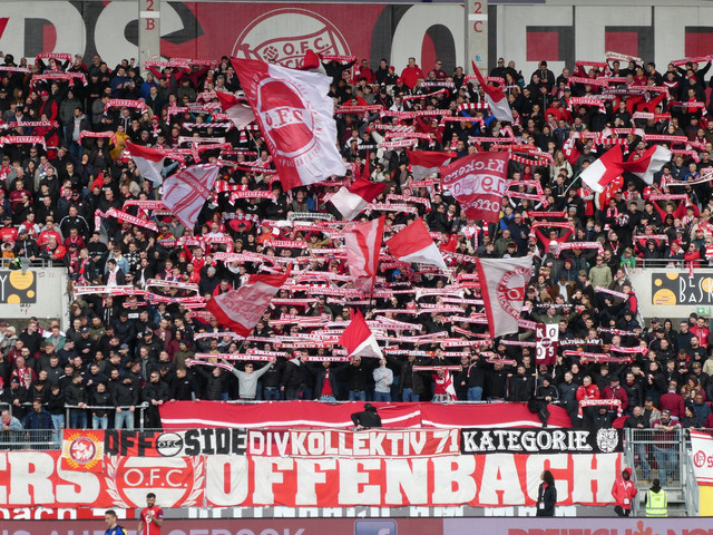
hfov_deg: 10.7
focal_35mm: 185
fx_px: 3811
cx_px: 356
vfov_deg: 8.0
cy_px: 268
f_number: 5.6
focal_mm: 33.2
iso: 80
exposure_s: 1/100
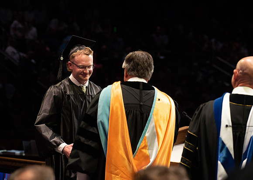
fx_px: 988
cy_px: 85
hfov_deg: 14.6
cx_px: 111
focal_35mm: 138
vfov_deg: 10.4
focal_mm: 125
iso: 1600
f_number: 4.5
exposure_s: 1/320
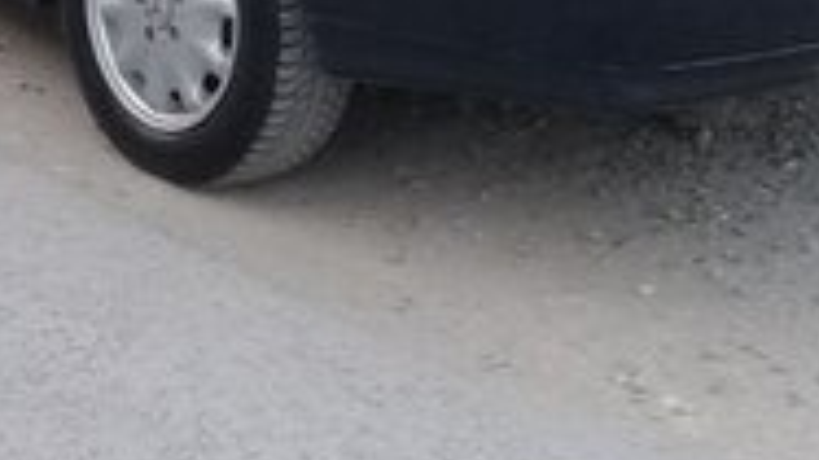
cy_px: -186
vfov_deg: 9.9
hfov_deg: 17.8
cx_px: 140
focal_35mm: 119
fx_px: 2583
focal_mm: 3.3
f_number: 2.2
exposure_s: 1/100
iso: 100
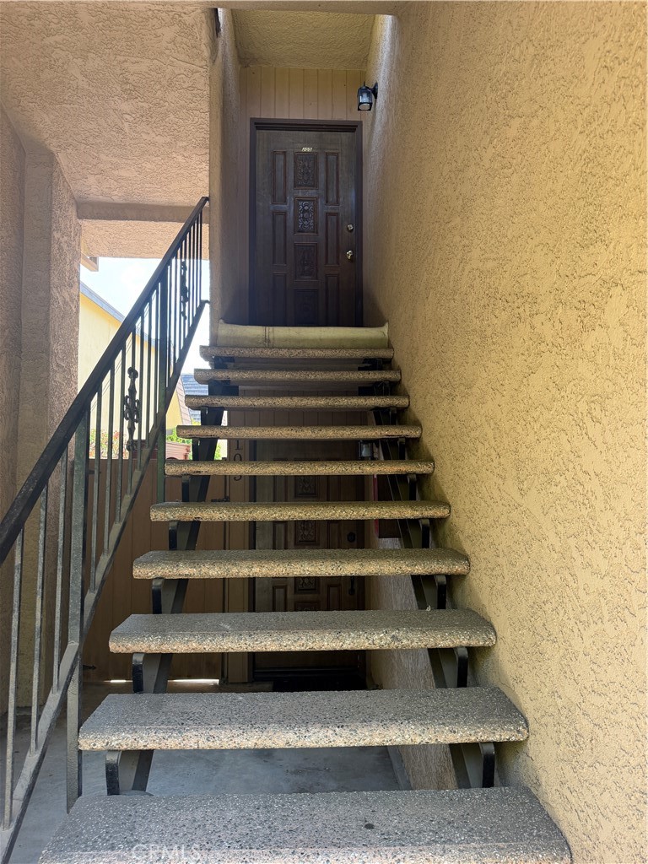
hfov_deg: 56.8
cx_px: 324
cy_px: 432
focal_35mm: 24
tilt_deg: +3.6
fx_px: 599
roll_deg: -0.7
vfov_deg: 71.6
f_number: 1.78
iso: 100
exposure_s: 1/194
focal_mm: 6.76
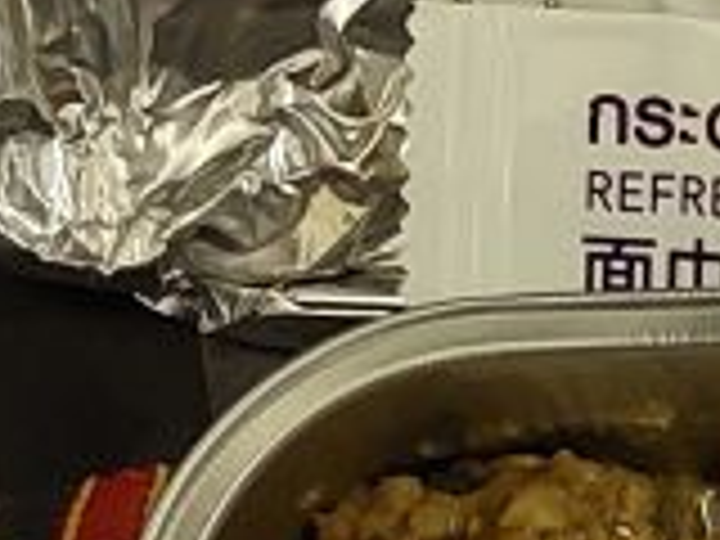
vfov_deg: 9.6
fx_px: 3203
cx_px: 914
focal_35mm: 154
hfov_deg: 12.5
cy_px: 166
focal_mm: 5.23
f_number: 1.8
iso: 640
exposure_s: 1/25
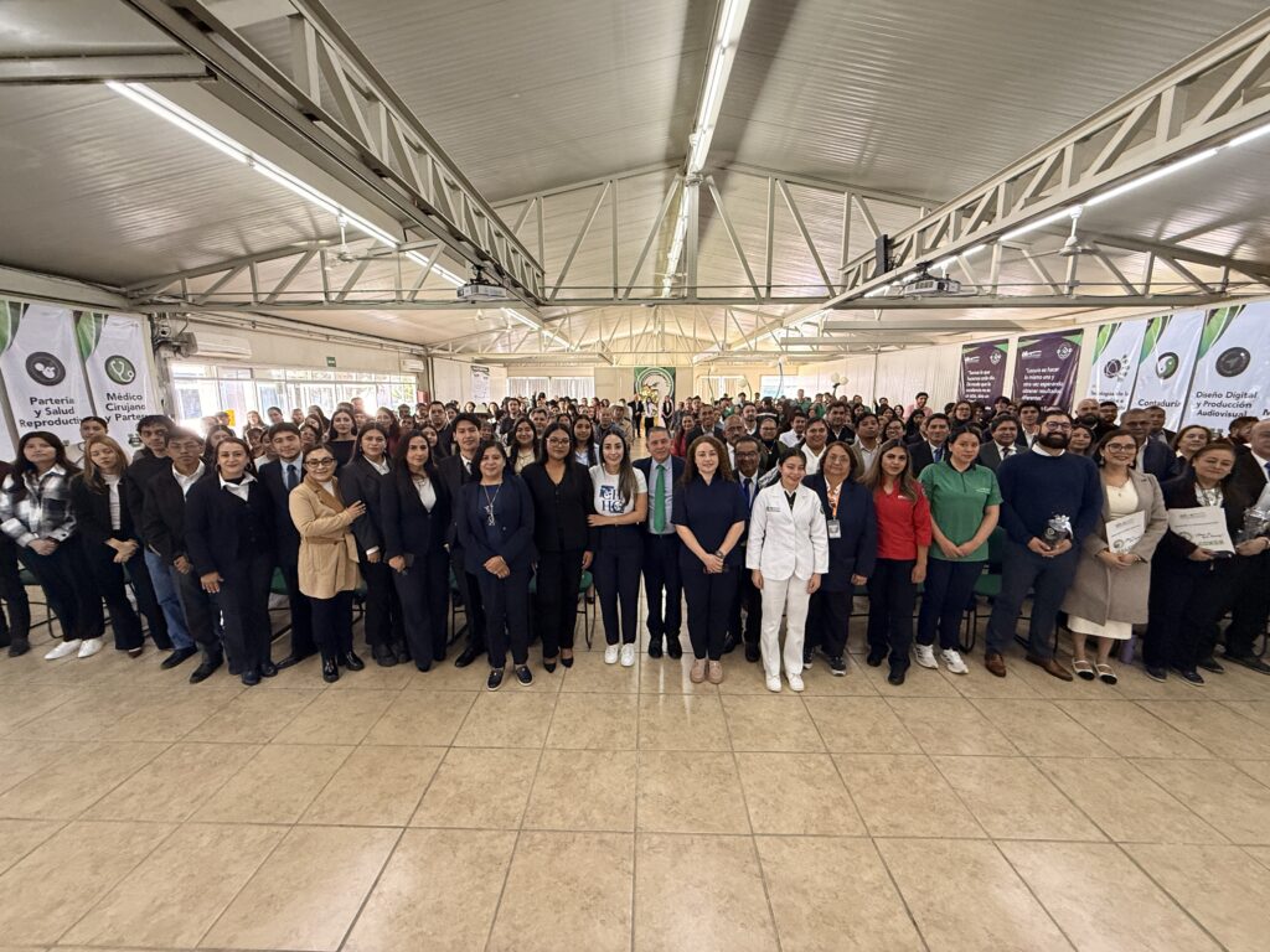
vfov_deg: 85.7
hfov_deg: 102.1
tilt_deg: -9.3
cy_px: 476
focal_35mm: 14
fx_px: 514
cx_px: 635
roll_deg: -0.2
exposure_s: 1/60
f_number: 2.2
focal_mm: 2.22
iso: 400
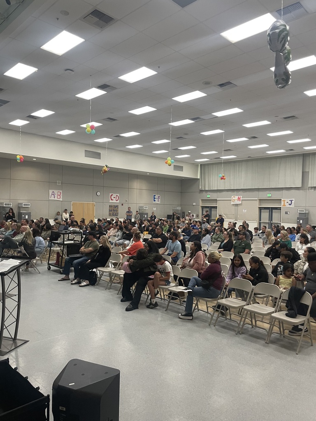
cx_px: 158
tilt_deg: -1.5
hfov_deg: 53.1
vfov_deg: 67.3
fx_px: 316
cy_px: 210
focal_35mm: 26
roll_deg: -1.5
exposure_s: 1/60
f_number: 1.6
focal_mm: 4.2
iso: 160
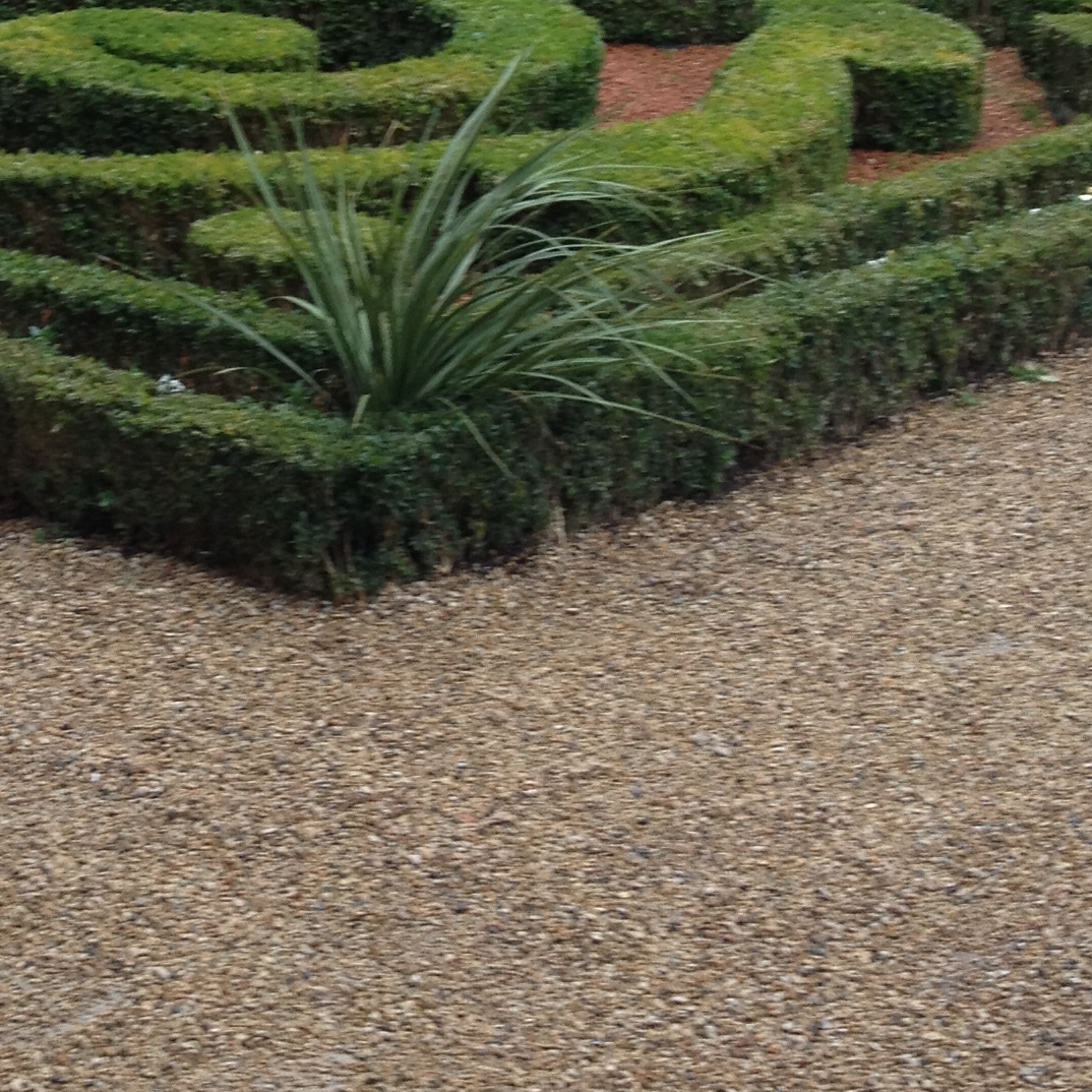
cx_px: 157
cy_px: -368
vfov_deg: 17.3
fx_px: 3355
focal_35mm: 94
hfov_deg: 18.3
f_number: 2.4
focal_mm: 4.28
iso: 50
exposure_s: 1/60
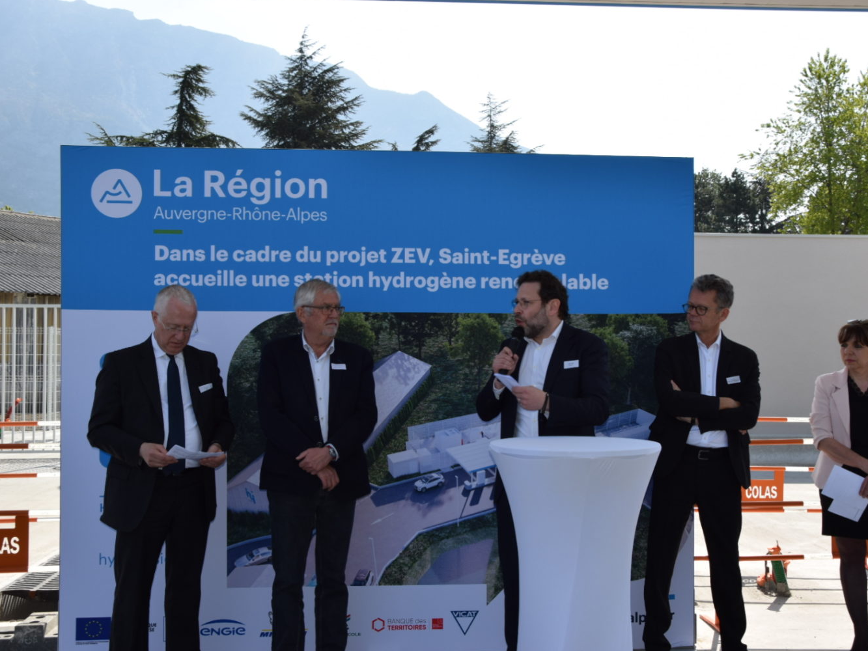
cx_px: 475
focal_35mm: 42
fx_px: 1042
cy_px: 324
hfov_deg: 45.2
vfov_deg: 34.7
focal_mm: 25
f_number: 9
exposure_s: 1/200
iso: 100
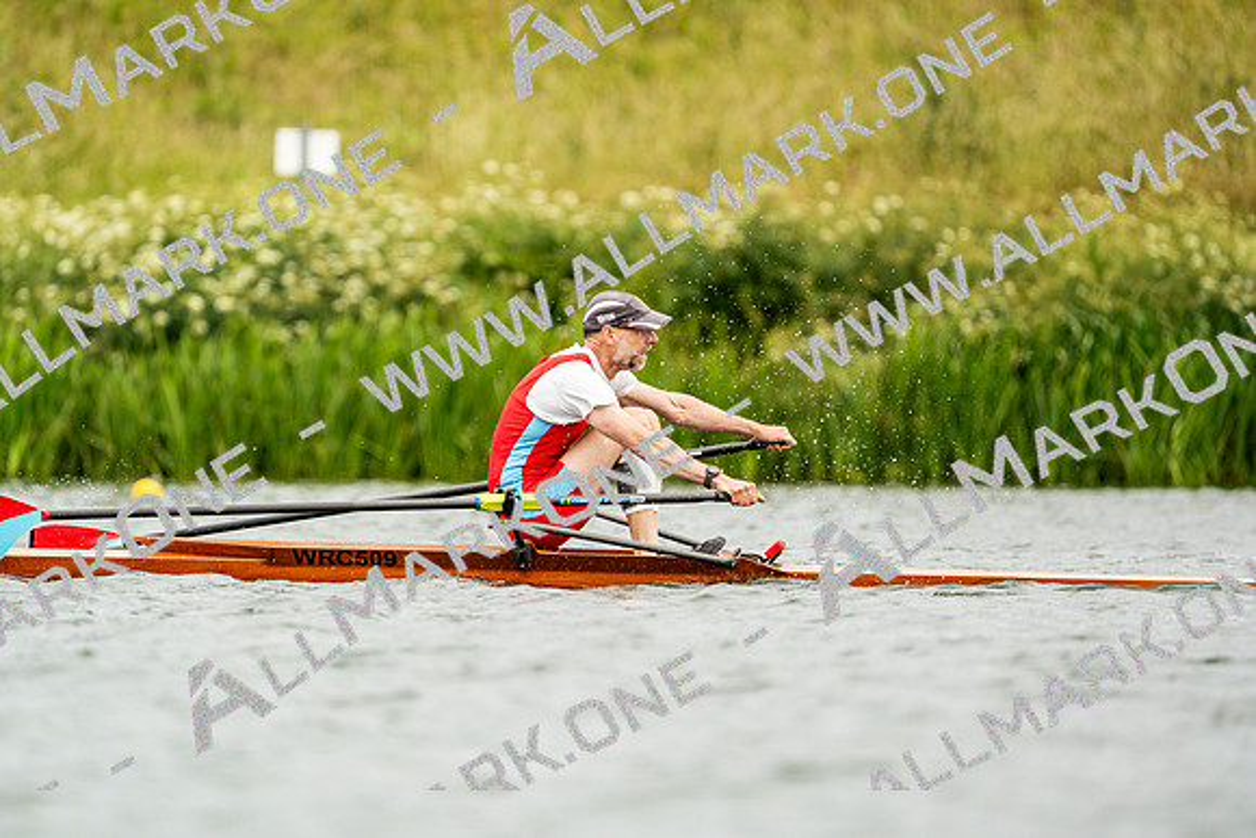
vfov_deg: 2.5
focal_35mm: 553
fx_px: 19297
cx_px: 628
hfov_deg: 3.7
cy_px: 419
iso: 500
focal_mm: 553
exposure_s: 1/2000
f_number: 6.3
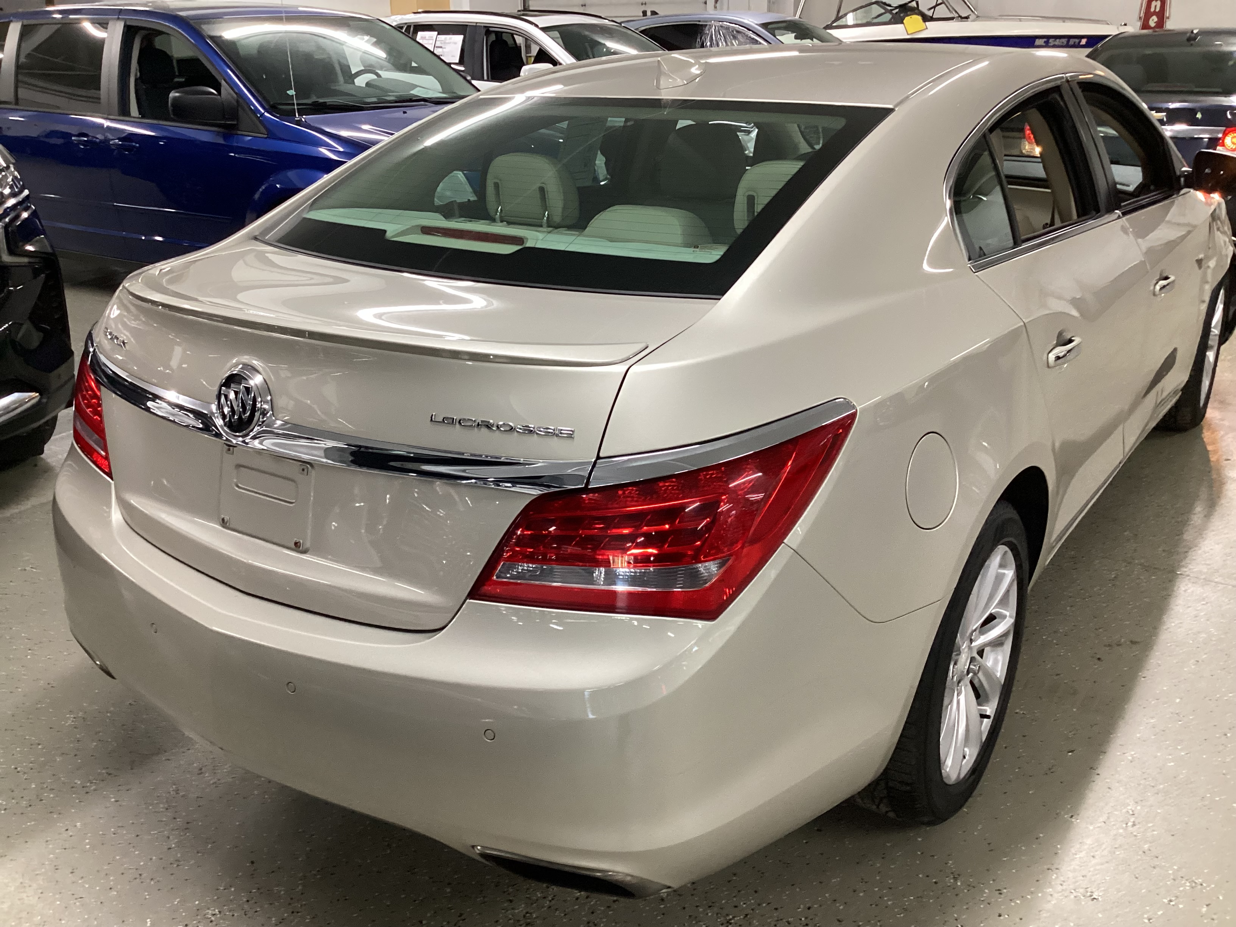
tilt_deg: -22.3
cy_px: 464
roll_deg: -0.2
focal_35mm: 31
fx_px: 1107
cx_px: 618
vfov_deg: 45.4
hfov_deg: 58.4
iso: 250
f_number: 2.4
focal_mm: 3.3
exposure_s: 1/60
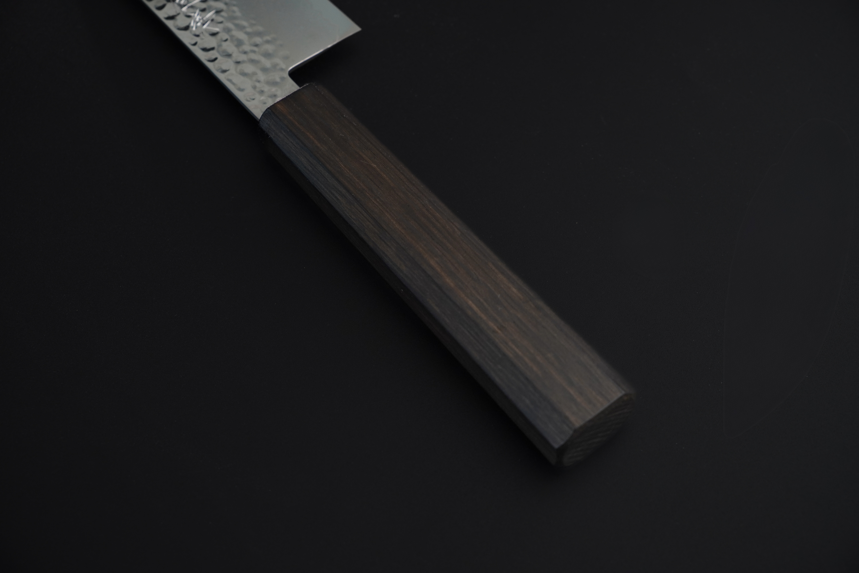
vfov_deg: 27.2
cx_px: 430
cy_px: 286
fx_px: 1185
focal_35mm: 50
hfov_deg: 39.9
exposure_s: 1/160
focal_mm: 33.1
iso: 640
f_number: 5.6
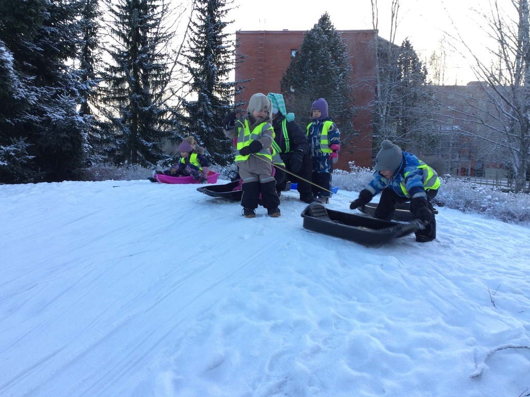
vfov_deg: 44.1
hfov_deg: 56.8
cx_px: 258
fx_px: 490
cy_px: 203
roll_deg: -0.7
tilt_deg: -4.4
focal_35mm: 32
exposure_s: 1/50
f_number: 2.4
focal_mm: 3.3
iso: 25
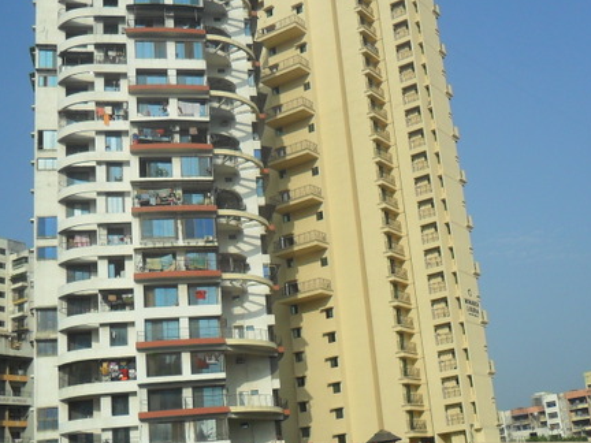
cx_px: 367
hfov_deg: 38.0
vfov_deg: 29.1
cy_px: 227
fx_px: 854
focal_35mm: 50
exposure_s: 1/250
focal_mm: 4.9
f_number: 8.9
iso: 100
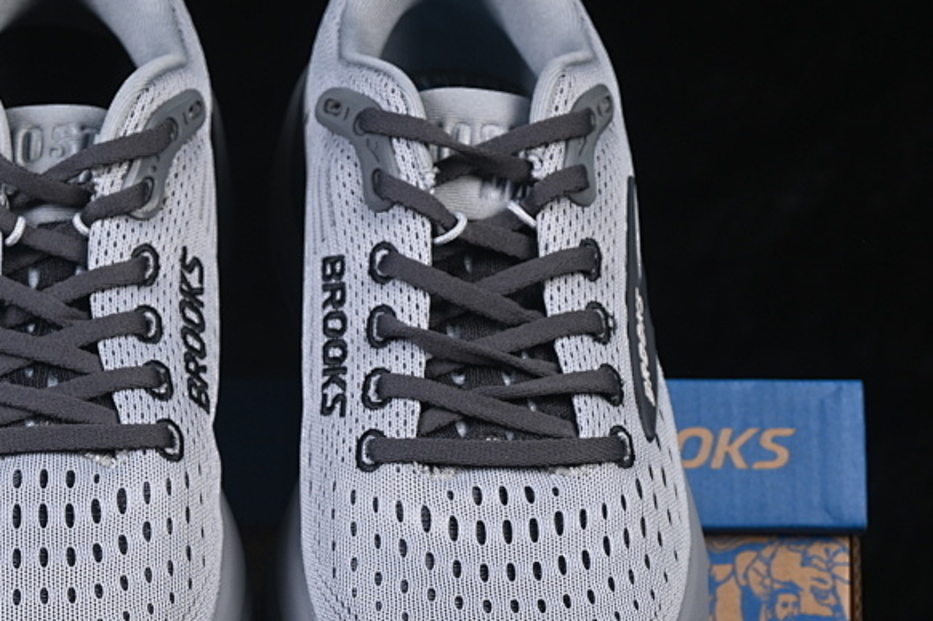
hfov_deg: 14.7
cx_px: 264
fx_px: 3600
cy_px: 440
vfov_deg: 9.8
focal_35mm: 139
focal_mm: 50
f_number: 7.1
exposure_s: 1/60
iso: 160
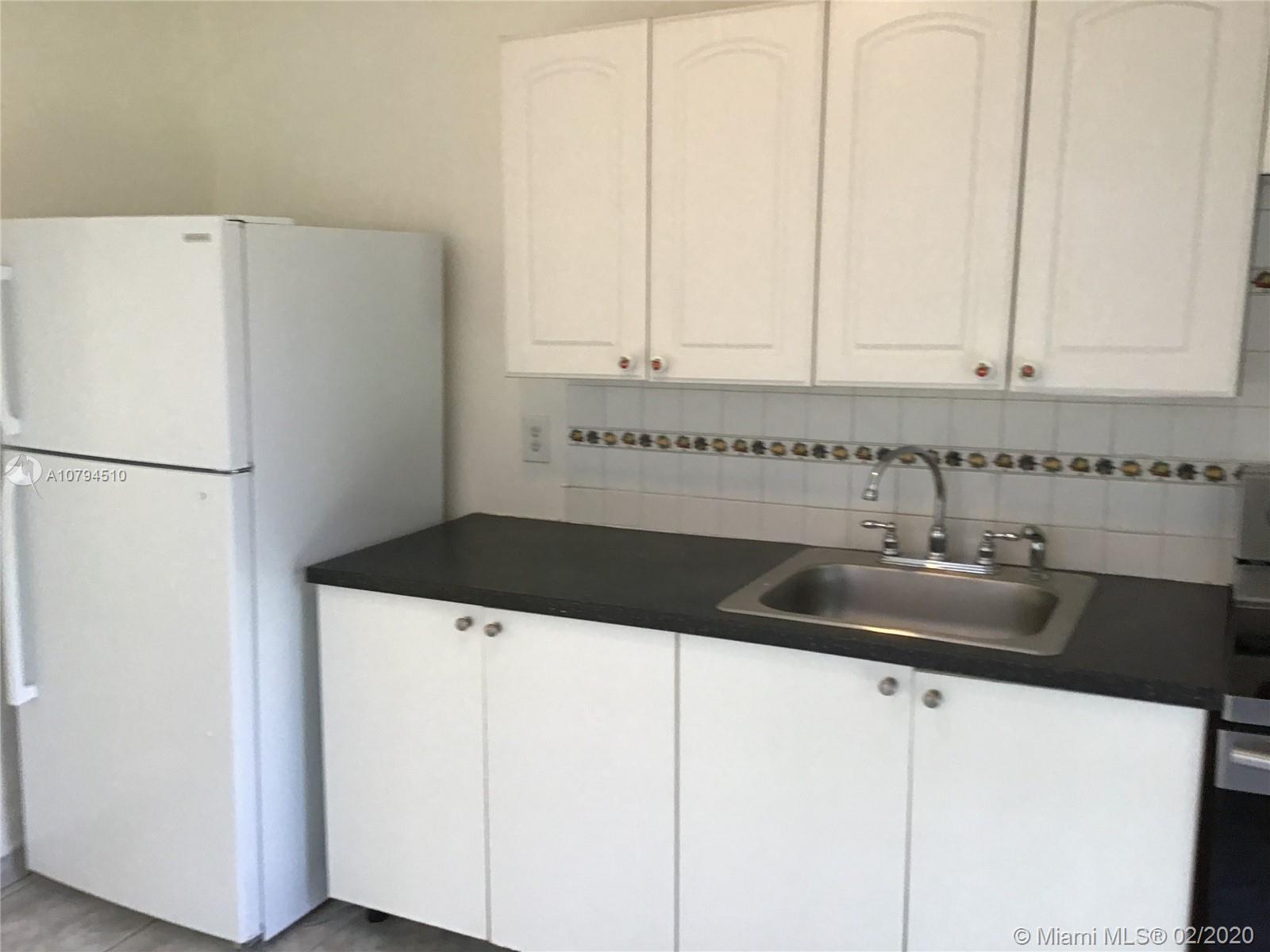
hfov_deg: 58.4
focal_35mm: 31
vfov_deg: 45.4
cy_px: 476
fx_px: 1137
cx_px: 635
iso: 32
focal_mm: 3.3
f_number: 2.4
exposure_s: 1/30
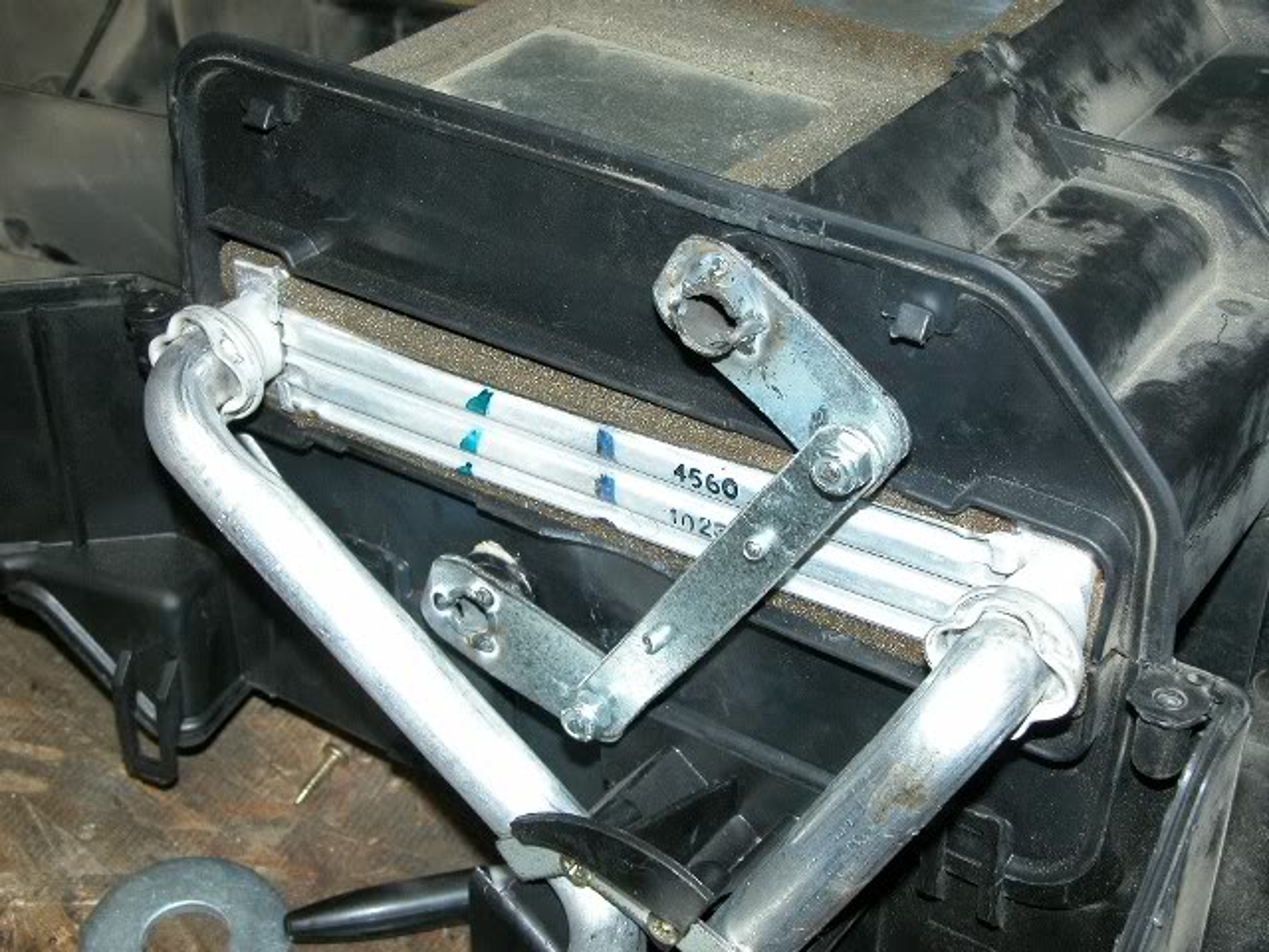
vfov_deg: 25.2
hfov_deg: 33.2
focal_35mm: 58
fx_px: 2126
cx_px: 634
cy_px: 476
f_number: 5.6
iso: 200
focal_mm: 14.7
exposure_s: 1/60
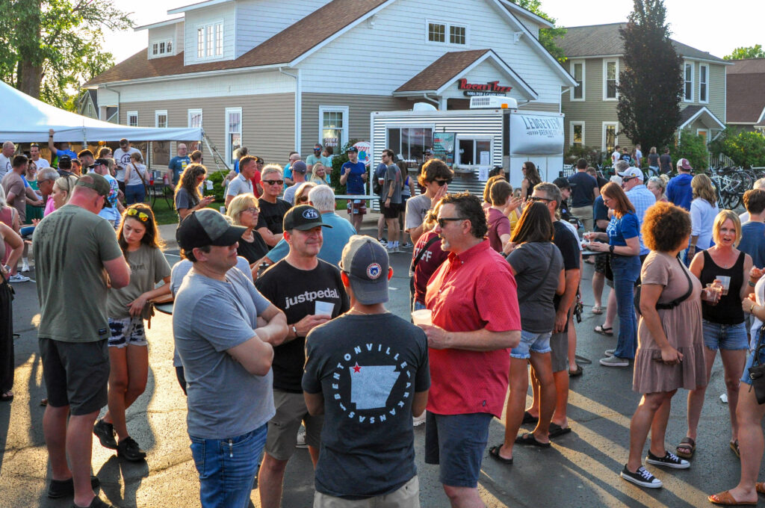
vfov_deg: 36.8
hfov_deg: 53.2
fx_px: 764
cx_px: 382
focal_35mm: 36
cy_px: 254
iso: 800
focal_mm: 24
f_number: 6.3
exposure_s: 1/1600
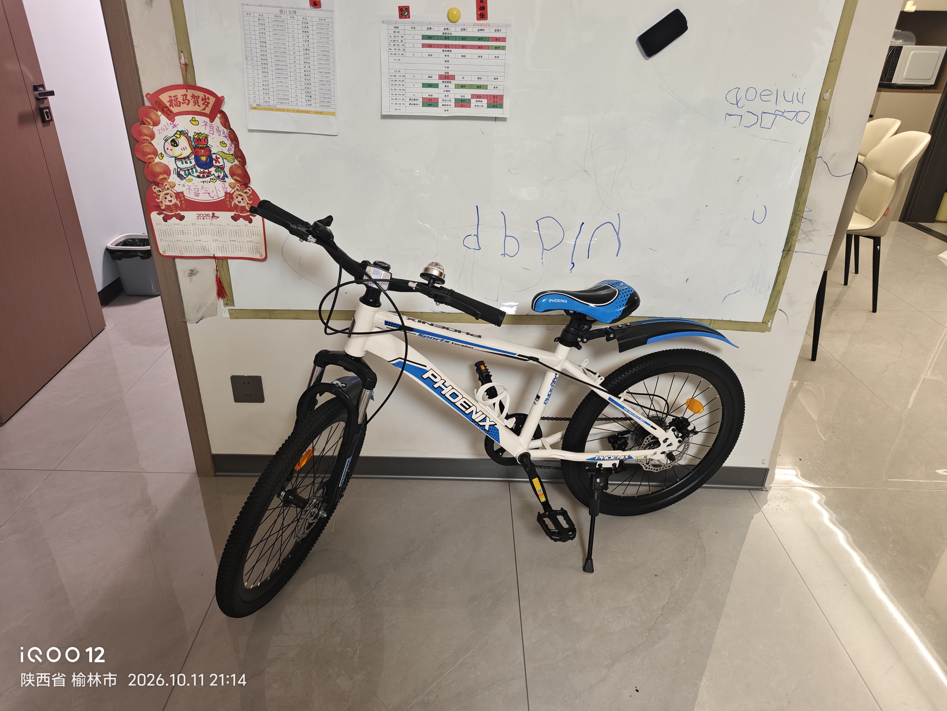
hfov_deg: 73.9
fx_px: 629
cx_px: 474
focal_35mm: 23
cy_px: 356
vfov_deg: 58.9
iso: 549
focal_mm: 6.45
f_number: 1.68
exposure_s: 1/50
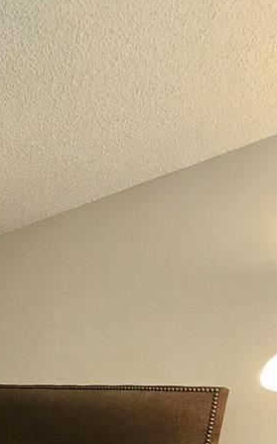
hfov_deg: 24.3
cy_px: 449
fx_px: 447
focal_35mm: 37
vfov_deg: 44.5
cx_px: -167
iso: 320
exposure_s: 1/60
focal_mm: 1.7
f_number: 2.2
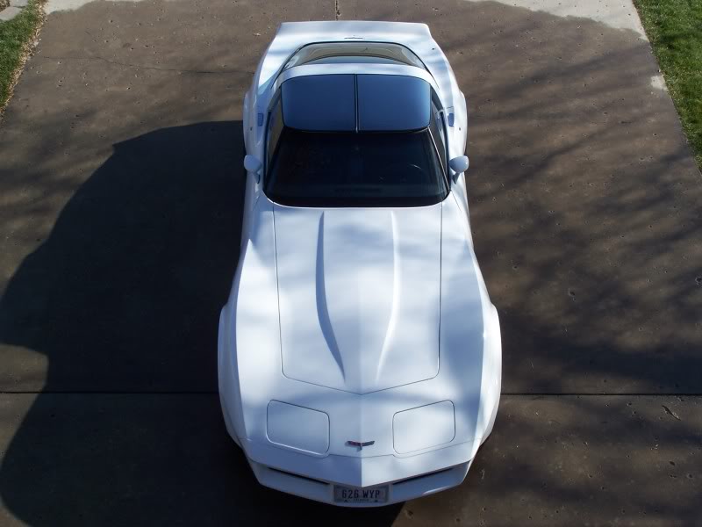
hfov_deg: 32.7
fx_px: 1196
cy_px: 264
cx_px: 351
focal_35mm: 59
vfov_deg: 24.8
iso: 80
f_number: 4.5
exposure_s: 1/750
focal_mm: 9.8
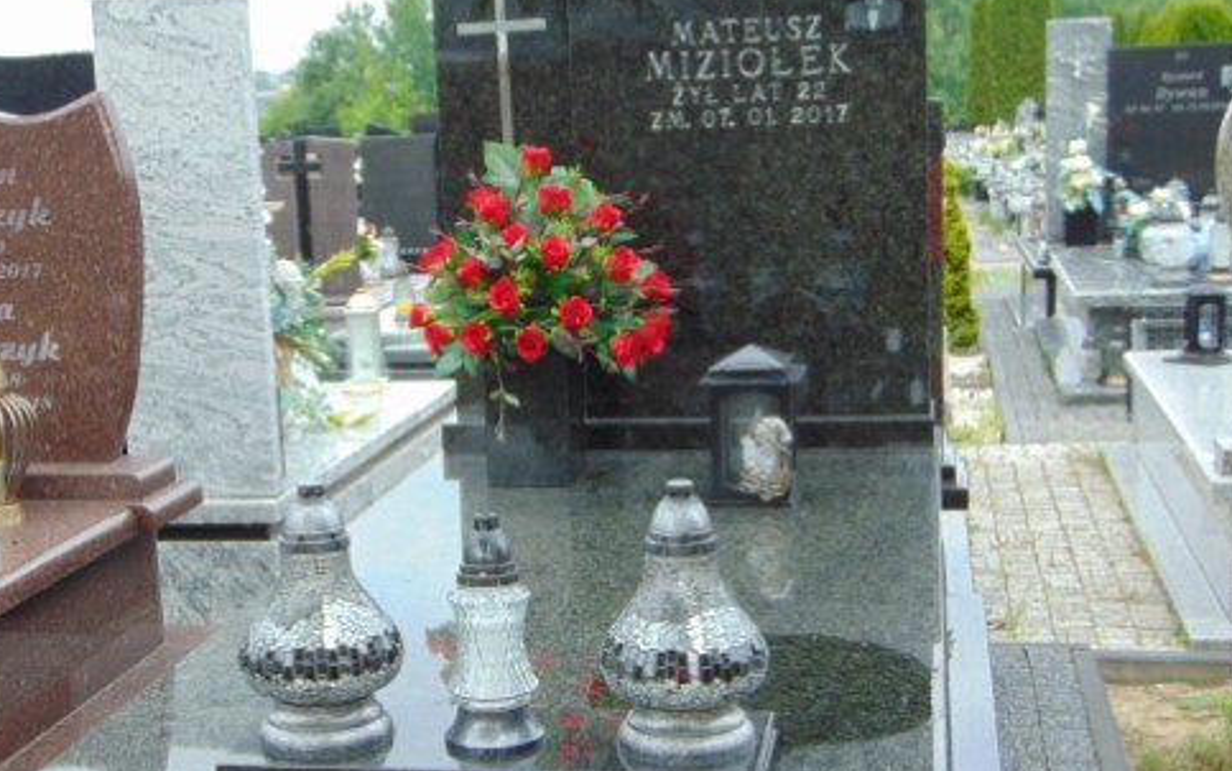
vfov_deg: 21.9
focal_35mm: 59
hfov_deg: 34.5
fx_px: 1981
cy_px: 498
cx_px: 594
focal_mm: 7.6
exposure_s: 1/250
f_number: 3.3
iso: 80
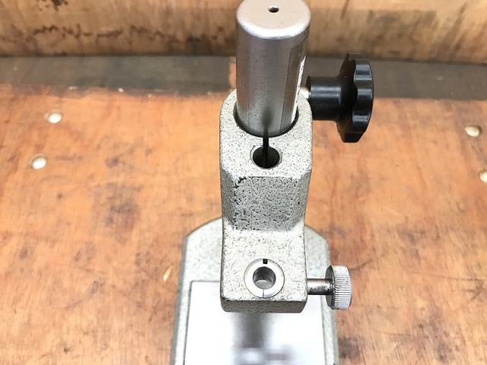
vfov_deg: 49.7
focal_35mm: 28
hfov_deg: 63.4
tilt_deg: -58.4
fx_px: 394
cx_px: 244
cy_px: 182
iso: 50
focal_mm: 3.99
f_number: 1.8
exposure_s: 1/15
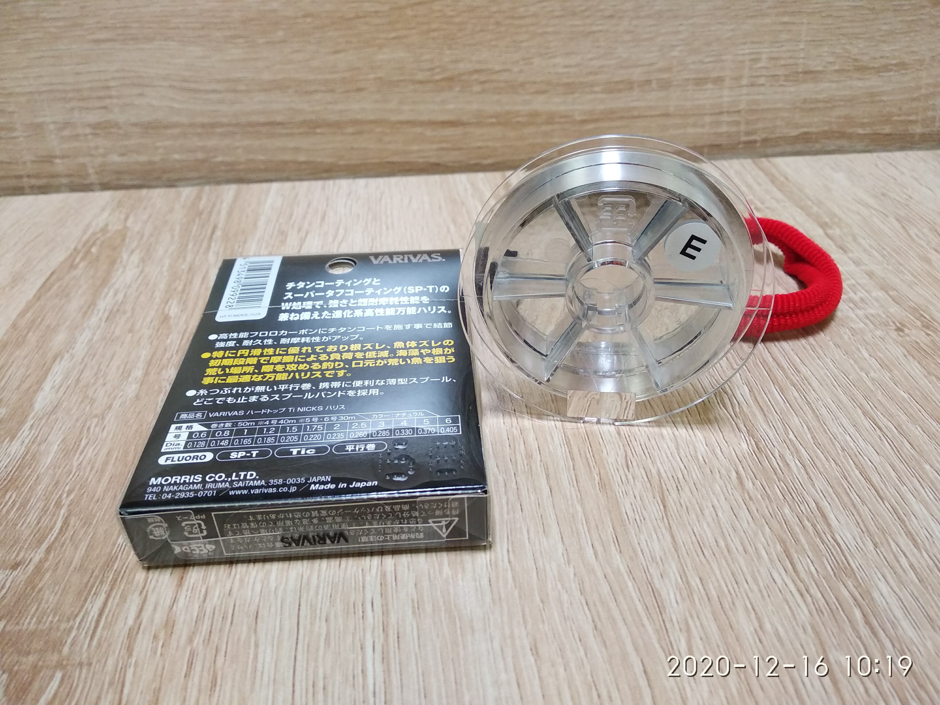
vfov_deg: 53.1
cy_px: 352
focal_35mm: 26
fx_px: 706
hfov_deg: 67.3
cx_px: 470
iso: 400
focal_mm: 3.81
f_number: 2.2
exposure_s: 1/33
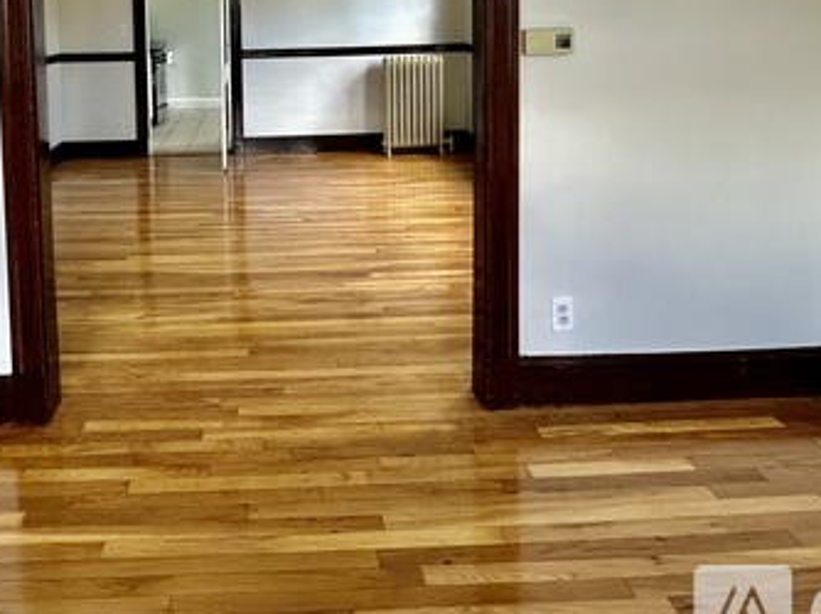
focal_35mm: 28
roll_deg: -0.2
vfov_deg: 44.7
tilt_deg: -2.8
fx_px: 664
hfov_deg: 61.9
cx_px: 272
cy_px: 49
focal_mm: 2.22
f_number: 2.2
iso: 125
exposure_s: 1/99
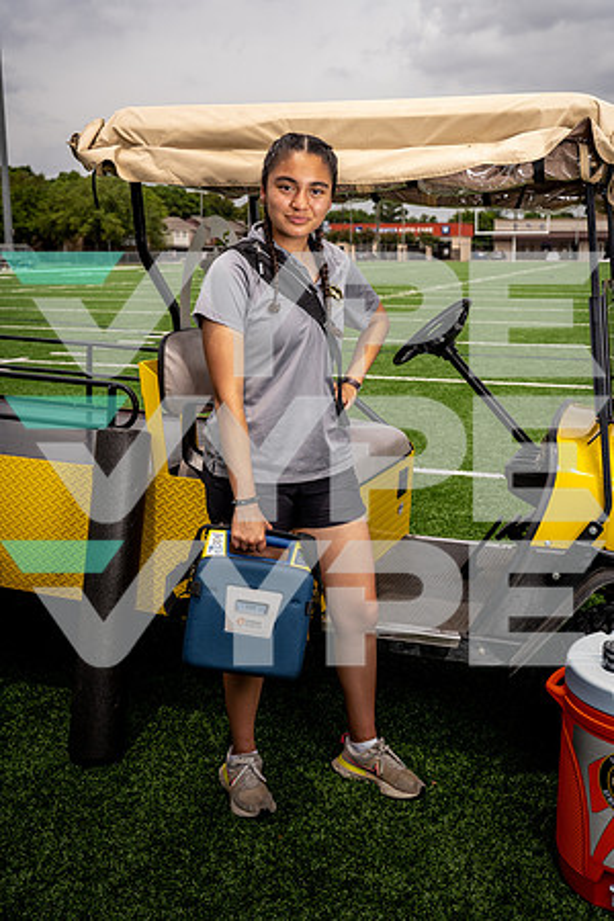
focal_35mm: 38
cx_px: 307
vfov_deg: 50.7
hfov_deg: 35.1
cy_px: 460
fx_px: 972
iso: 100
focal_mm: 38
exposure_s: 1/250
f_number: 5.6
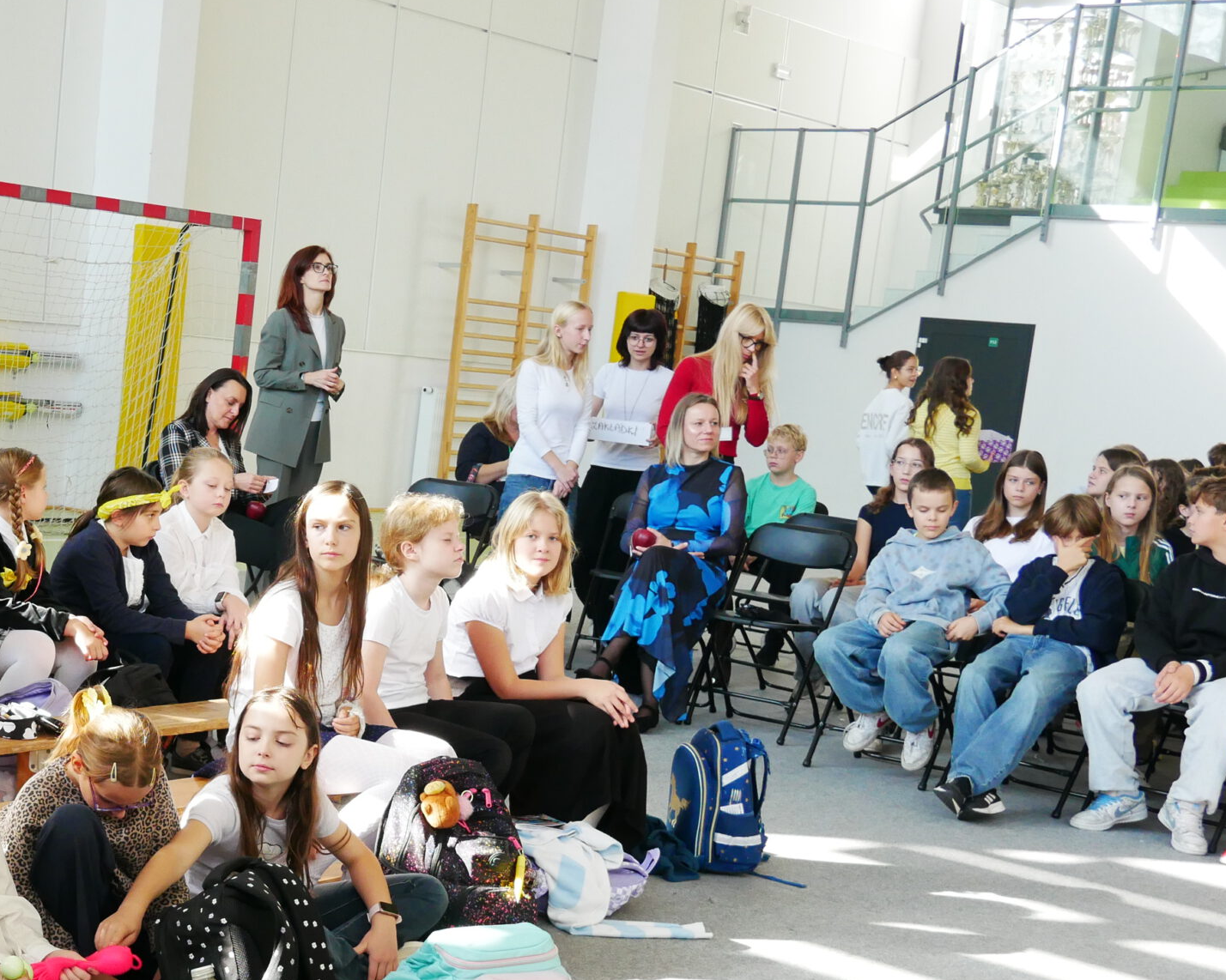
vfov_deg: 24.0
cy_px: 716
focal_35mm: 63
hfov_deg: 28.9
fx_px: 2286
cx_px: 136
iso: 800
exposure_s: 1/125
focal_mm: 18
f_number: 4.5
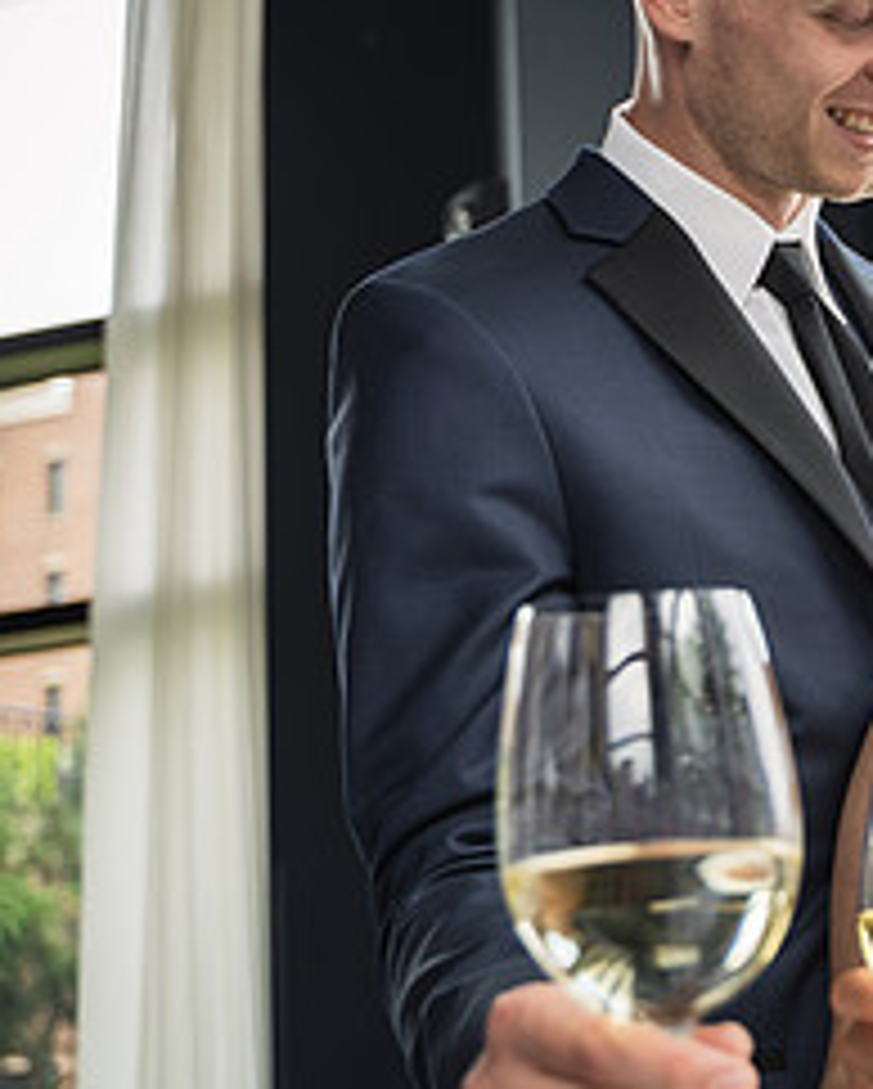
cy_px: 466
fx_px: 2032
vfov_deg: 30.0
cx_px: 1224
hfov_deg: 21.3
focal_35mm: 63
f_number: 2.8
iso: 100
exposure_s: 1/100
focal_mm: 28
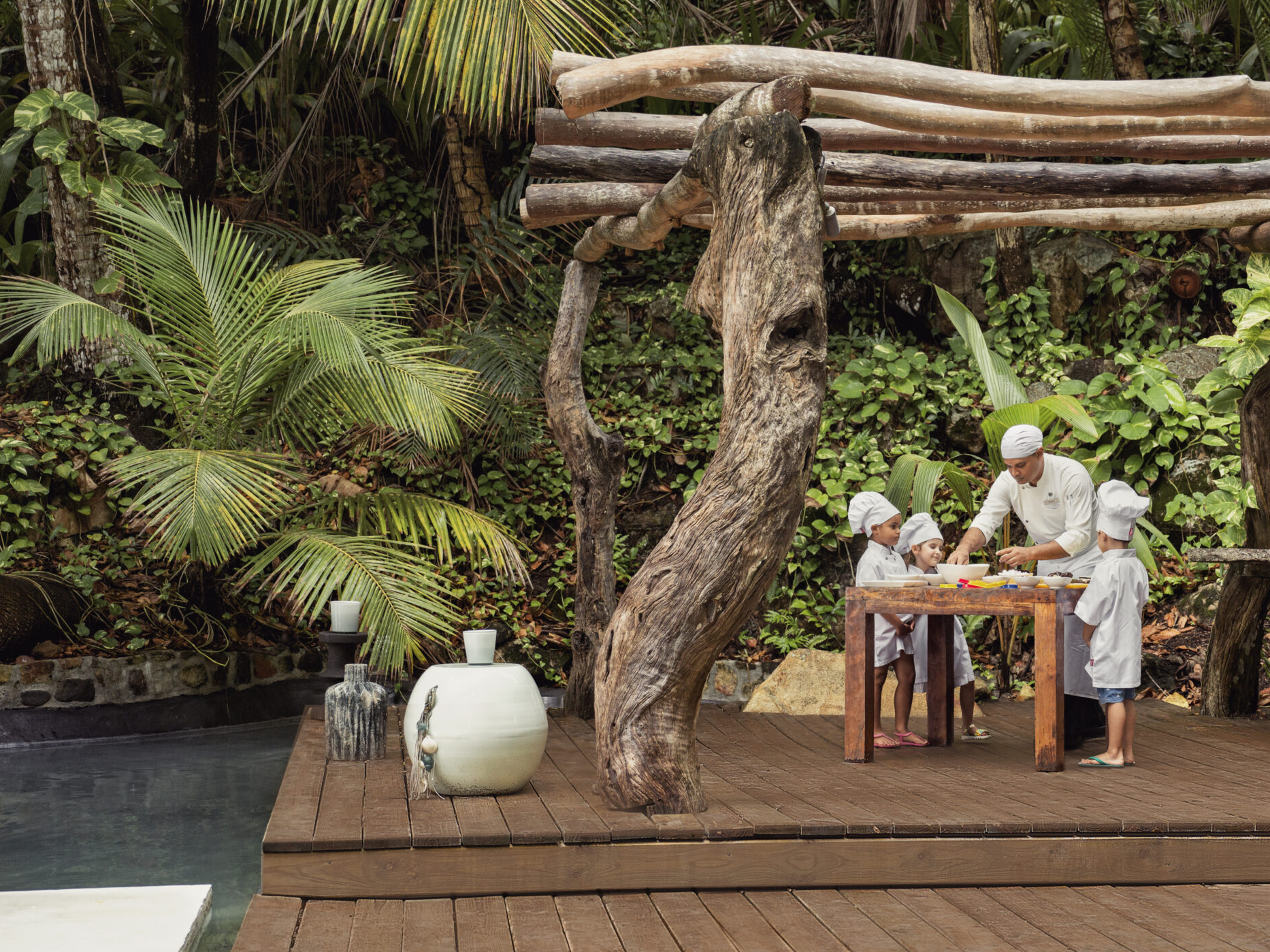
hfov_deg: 32.4
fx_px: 2164
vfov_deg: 24.8
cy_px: 538
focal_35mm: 59
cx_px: 863
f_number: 4.8
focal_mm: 55
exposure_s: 1/100
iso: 1600
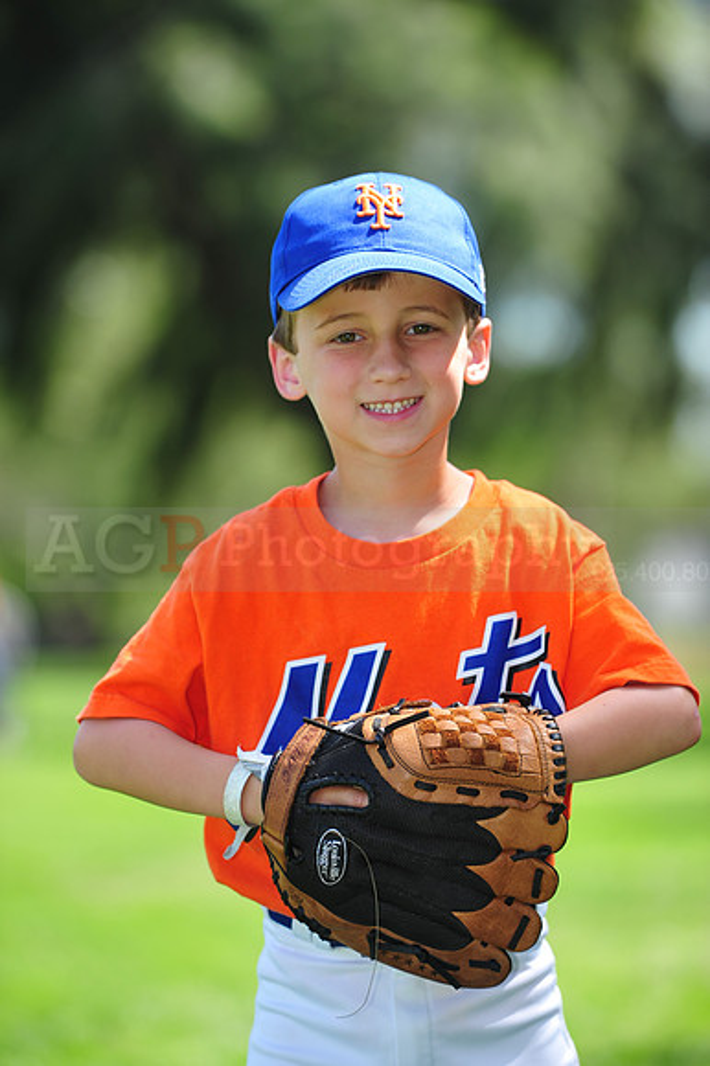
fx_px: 5923
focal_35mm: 200
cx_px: 355
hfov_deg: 6.9
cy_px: 533
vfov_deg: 10.3
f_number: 4.5
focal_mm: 200
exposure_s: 1/400
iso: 200
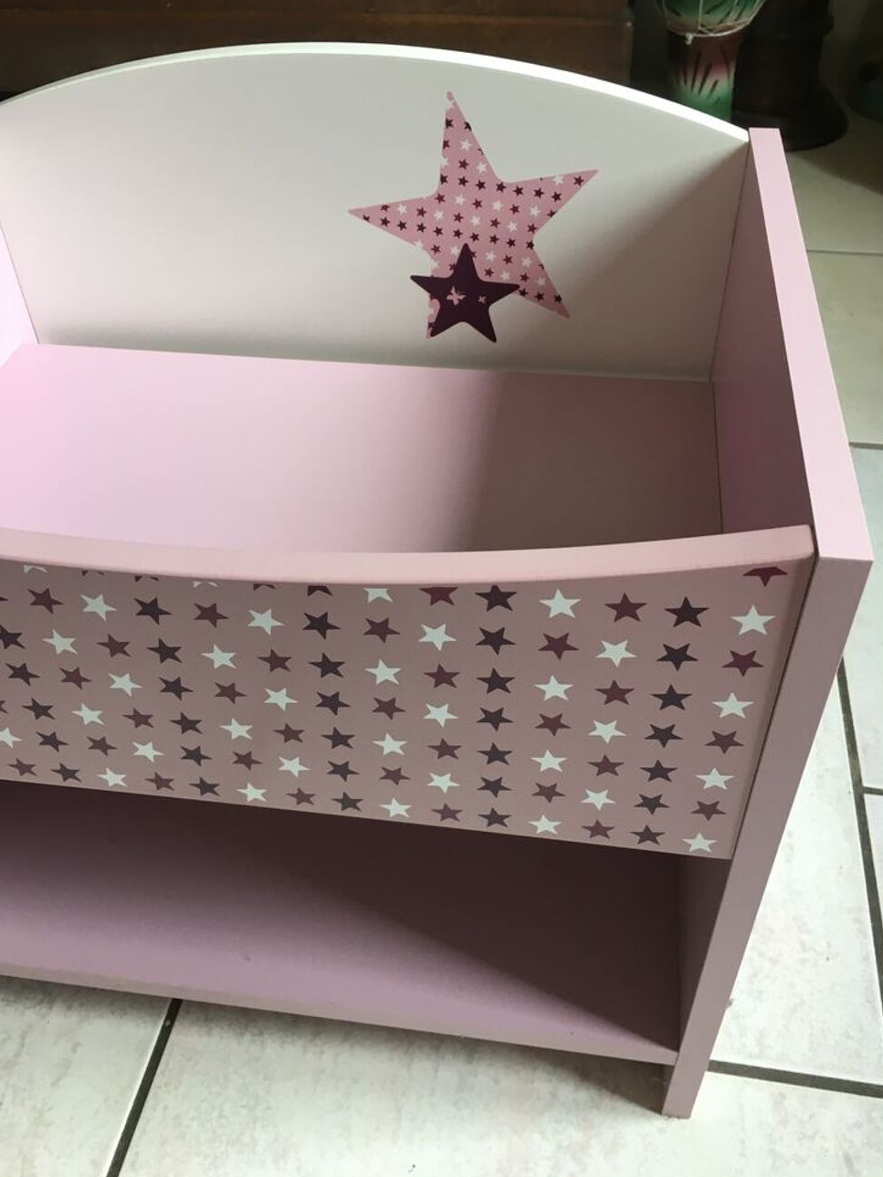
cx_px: 447
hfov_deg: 46.8
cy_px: 578
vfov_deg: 60.0
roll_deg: +1.1
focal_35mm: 30
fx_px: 1020
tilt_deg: -41.4
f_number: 2.2
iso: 50
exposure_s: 1/30
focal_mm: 4.15
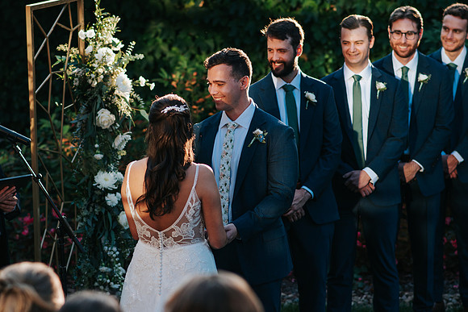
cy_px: 156
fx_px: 1696
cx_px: 234
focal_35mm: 130
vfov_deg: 10.5
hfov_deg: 15.7
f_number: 2.8
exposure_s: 1/800
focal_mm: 85
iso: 200
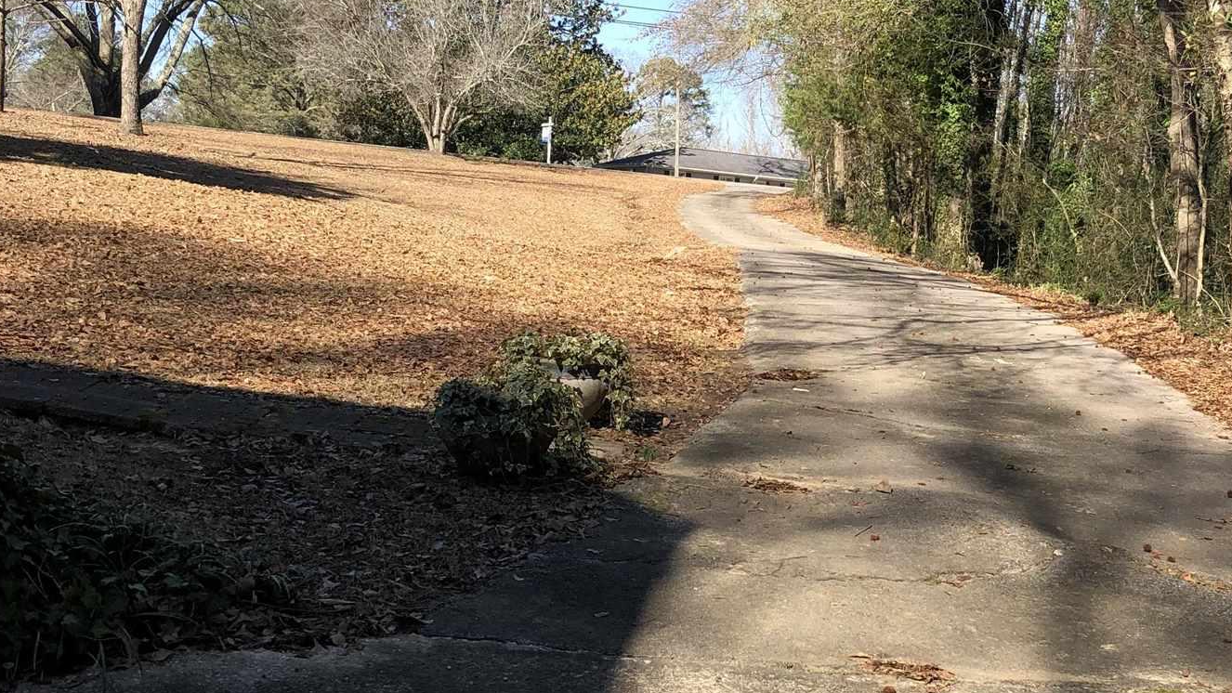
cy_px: 446
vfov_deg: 22.6
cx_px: 793
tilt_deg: -9.7
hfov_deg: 38.8
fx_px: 1731
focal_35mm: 53
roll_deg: -3.8
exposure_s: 1/796
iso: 20
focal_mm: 3.99
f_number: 1.8
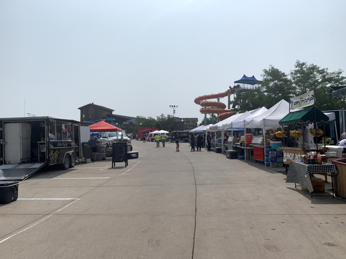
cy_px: 130
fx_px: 260
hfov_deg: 67.3
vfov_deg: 53.1
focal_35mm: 26
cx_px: 173
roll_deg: +1.7
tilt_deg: +0.0
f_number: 1.8
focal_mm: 4.25
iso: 25
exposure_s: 1/7407
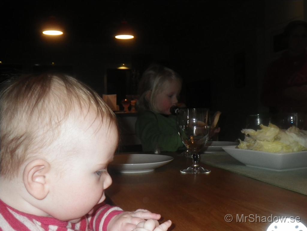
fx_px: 372
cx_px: 154
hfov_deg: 44.8
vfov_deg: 34.3
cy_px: 116
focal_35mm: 42
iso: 400
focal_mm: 7.5
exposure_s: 1/60
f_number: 4.2
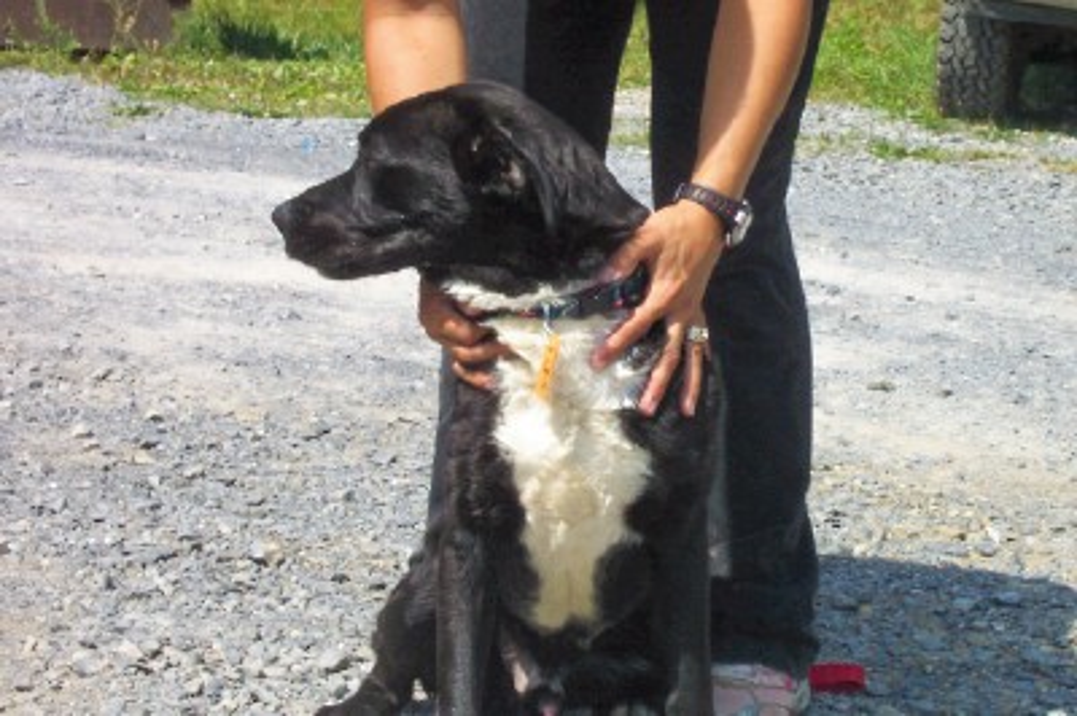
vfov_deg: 16.8
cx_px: 538
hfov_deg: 25.1
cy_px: 358
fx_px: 2421
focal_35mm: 81
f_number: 13
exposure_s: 1/125
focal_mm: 16.4
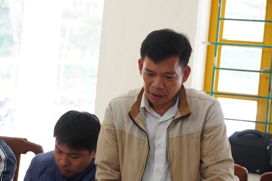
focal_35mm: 105
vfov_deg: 13.0
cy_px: 90
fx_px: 793
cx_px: 136
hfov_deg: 19.5
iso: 2500
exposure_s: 1/160
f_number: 6.3
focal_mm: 70
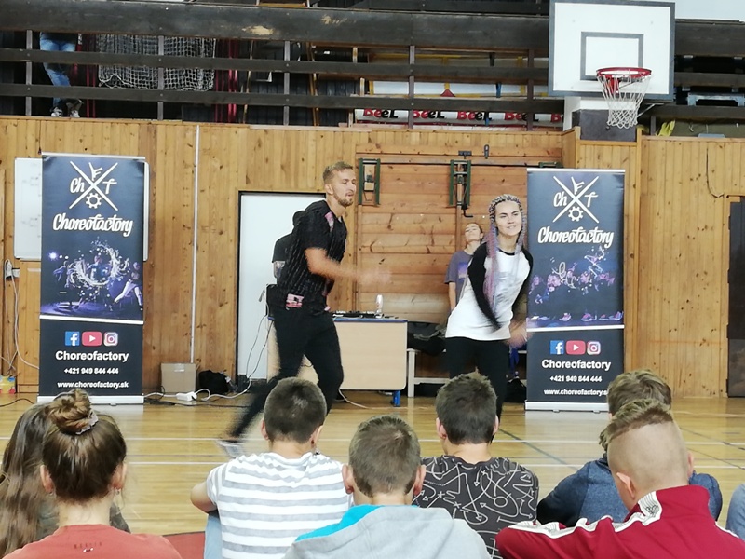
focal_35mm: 78
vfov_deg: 18.9
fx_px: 1679
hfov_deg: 25.0
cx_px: 372
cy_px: 280
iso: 320
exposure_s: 1/25
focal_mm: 3.81
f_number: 2.2
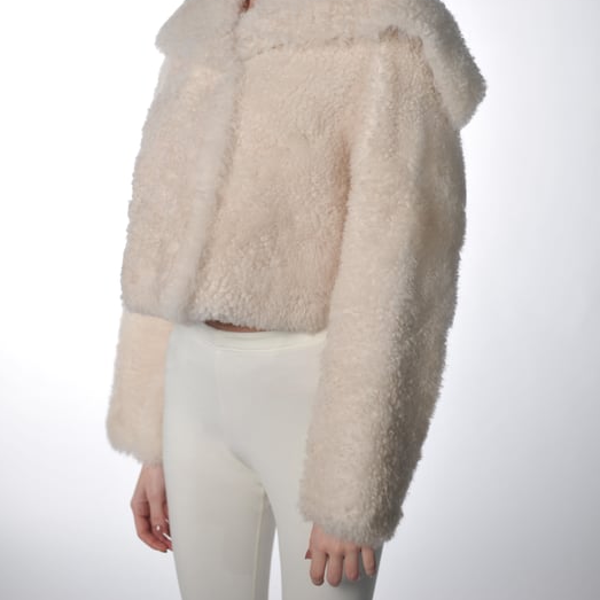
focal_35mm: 65
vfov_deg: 26.1
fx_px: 1275
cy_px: 148
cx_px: 299
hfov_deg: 26.5
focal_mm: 50
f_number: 2.5
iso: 500
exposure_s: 1/250
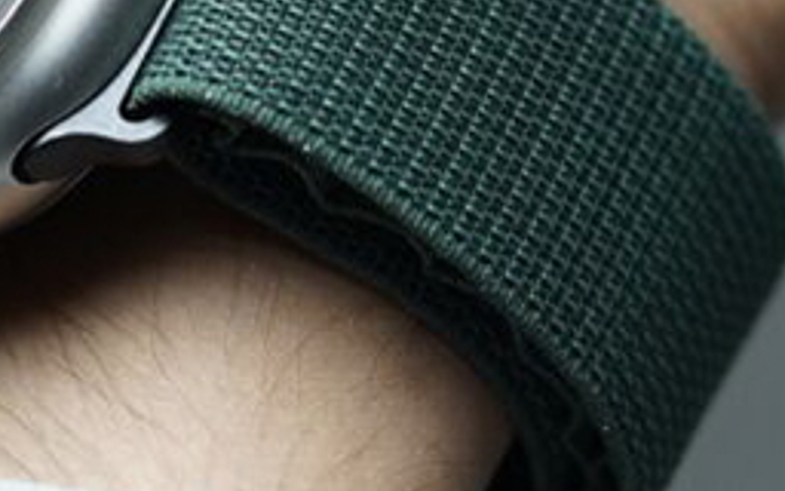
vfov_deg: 3.1
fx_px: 9199
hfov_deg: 4.9
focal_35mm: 430
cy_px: 87
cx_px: 359
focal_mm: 90
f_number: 2.8
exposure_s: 1/90
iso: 1600
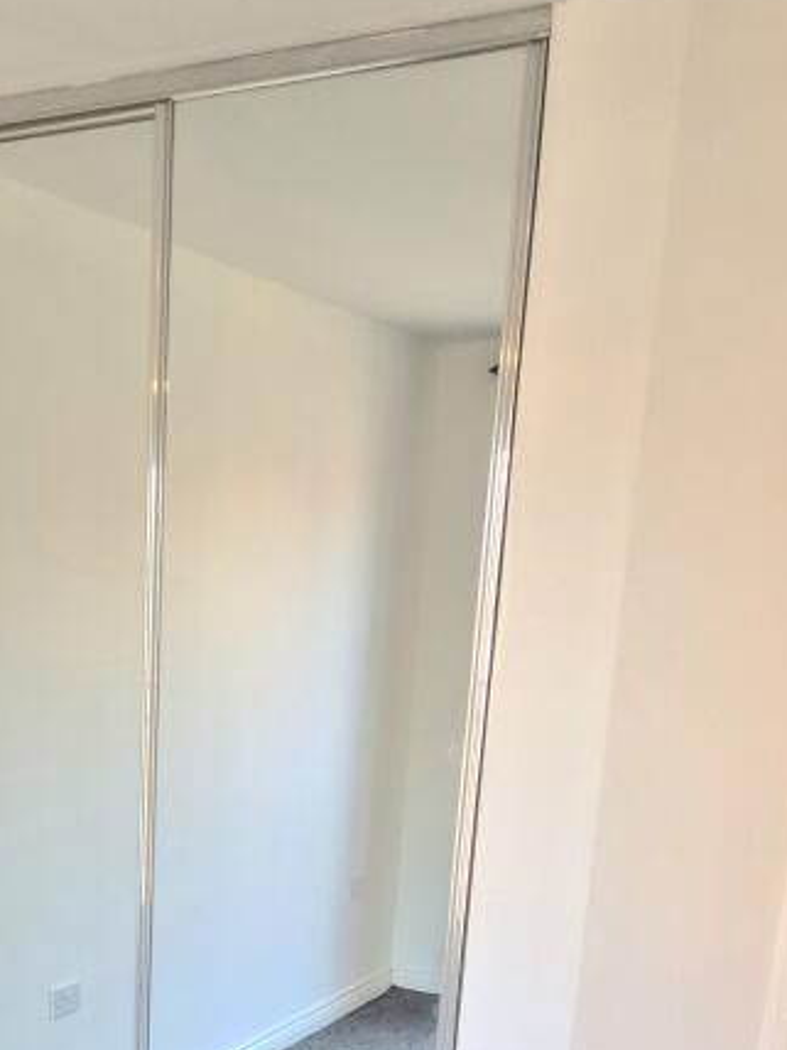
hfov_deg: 25.4
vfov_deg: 30.4
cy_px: 1219
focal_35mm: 55
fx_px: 1667
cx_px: 17
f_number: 1.8
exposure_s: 1/100
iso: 125
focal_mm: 5.4
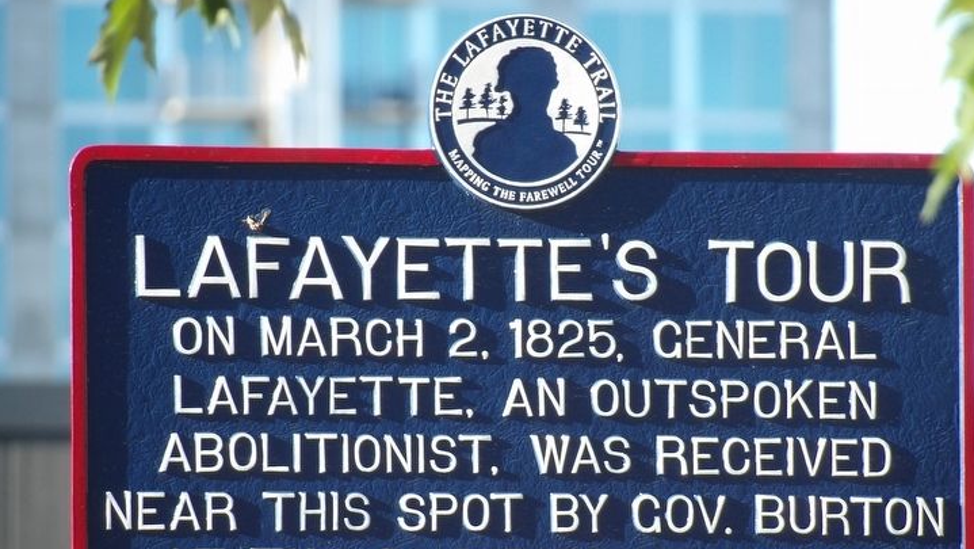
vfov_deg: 1.4
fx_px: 22502
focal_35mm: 871
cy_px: 403
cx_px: 534
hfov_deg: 2.5
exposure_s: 1/100
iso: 113
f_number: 4.4
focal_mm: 128.9
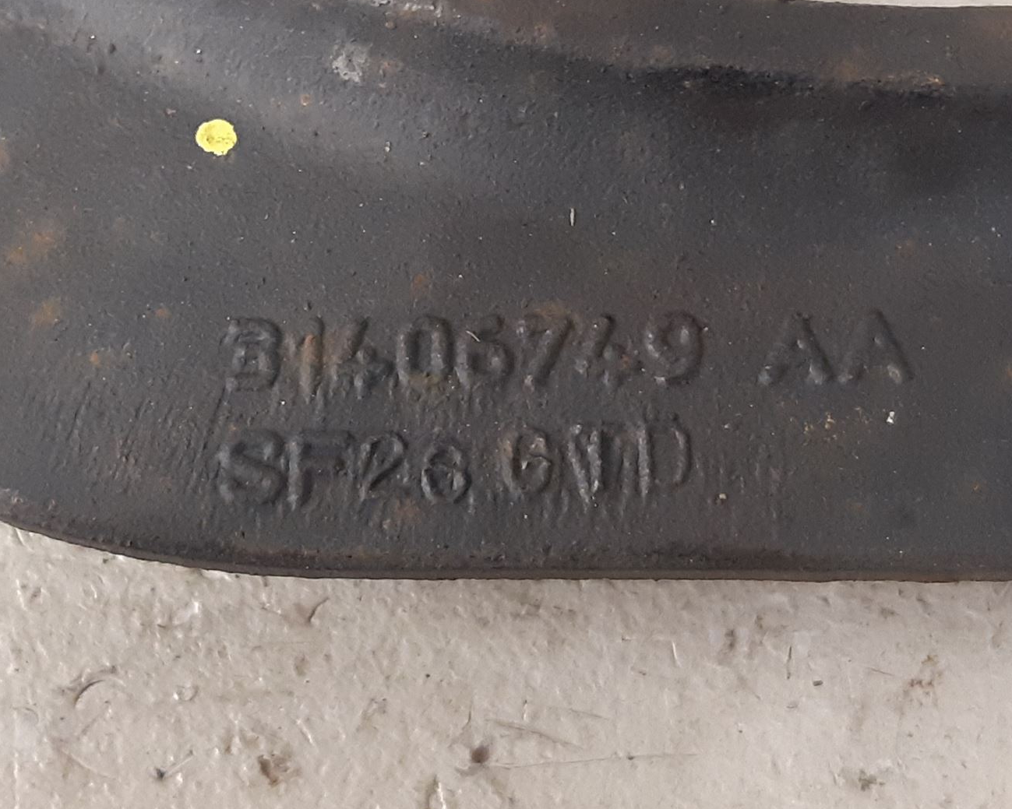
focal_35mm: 40
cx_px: 421
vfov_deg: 37.3
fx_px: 1198
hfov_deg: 45.6
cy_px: 381
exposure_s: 1/25
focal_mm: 3.93
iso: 320
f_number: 1.7
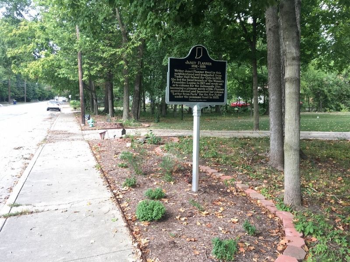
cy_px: 131
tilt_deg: -5.7
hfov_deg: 61.7
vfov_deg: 48.2
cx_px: 175
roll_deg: -1.8
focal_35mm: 29
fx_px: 293
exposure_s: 1/120
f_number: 2.2
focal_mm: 4.15
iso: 32
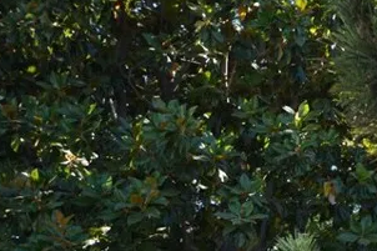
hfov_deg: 15.5
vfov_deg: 10.8
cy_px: 386
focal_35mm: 122
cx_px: 570
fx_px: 1277
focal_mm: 24
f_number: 5.6
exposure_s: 1/125
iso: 200
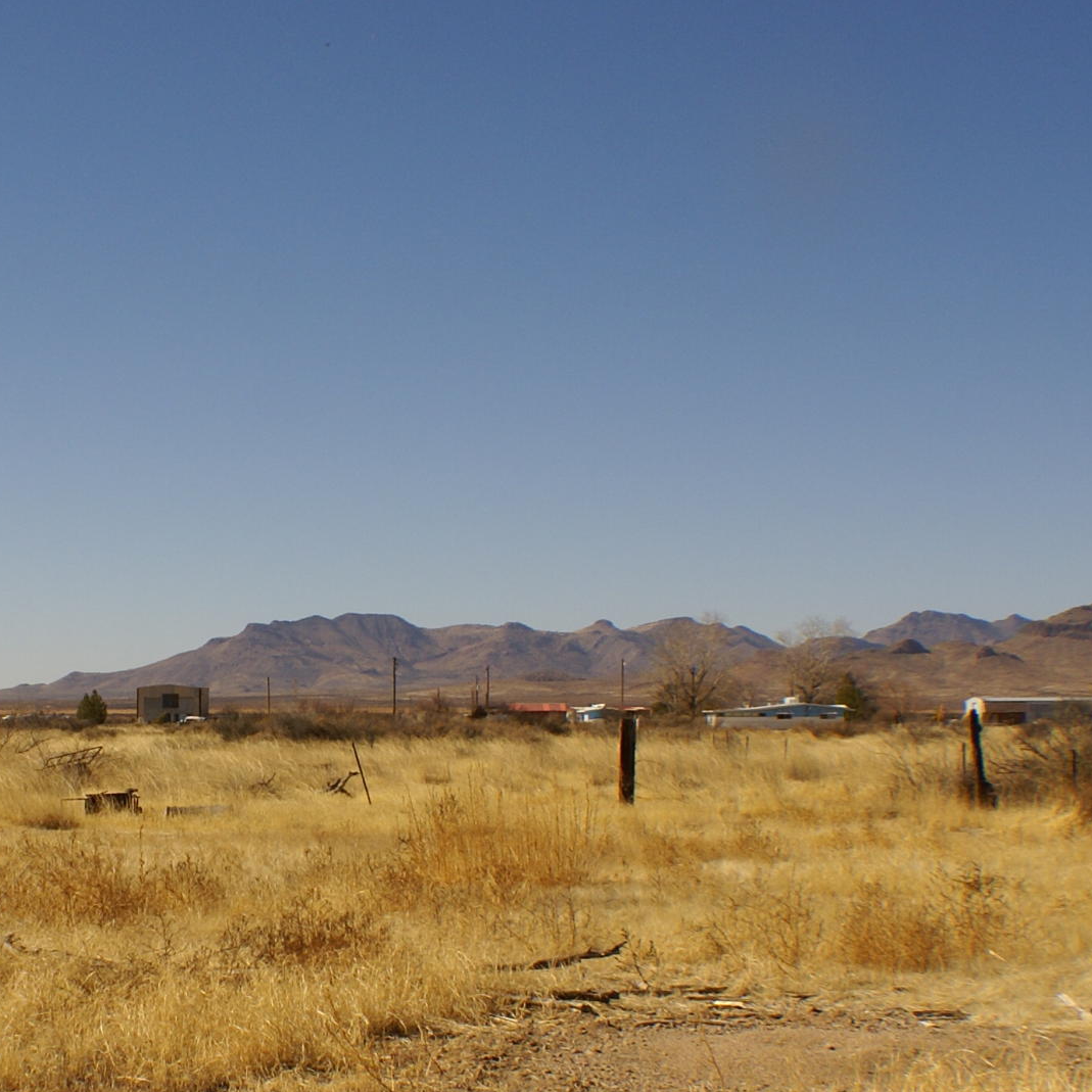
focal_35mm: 86
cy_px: 730
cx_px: 243
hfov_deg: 20.0
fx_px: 3069
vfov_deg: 20.1
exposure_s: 1/320
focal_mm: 24
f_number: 10
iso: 100
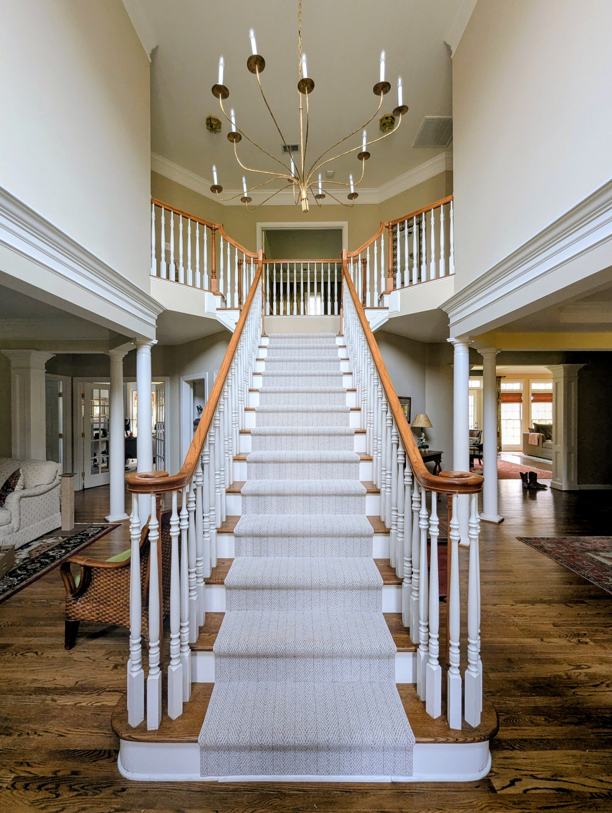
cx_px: 306
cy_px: 406
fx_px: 306
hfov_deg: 90.1
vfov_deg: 106.1
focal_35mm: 13
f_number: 2.2
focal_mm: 1.95
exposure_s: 1/47.5
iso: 130
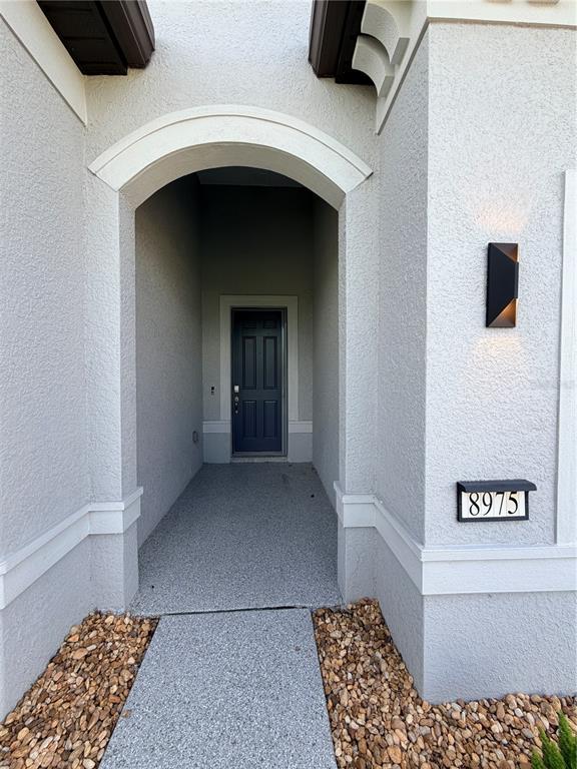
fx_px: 311
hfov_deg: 85.7
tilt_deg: -1.6
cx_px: 288
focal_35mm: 14
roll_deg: +0.6
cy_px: 384
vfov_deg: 102.1
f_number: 2.2
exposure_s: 1/252
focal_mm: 2.22
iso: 40
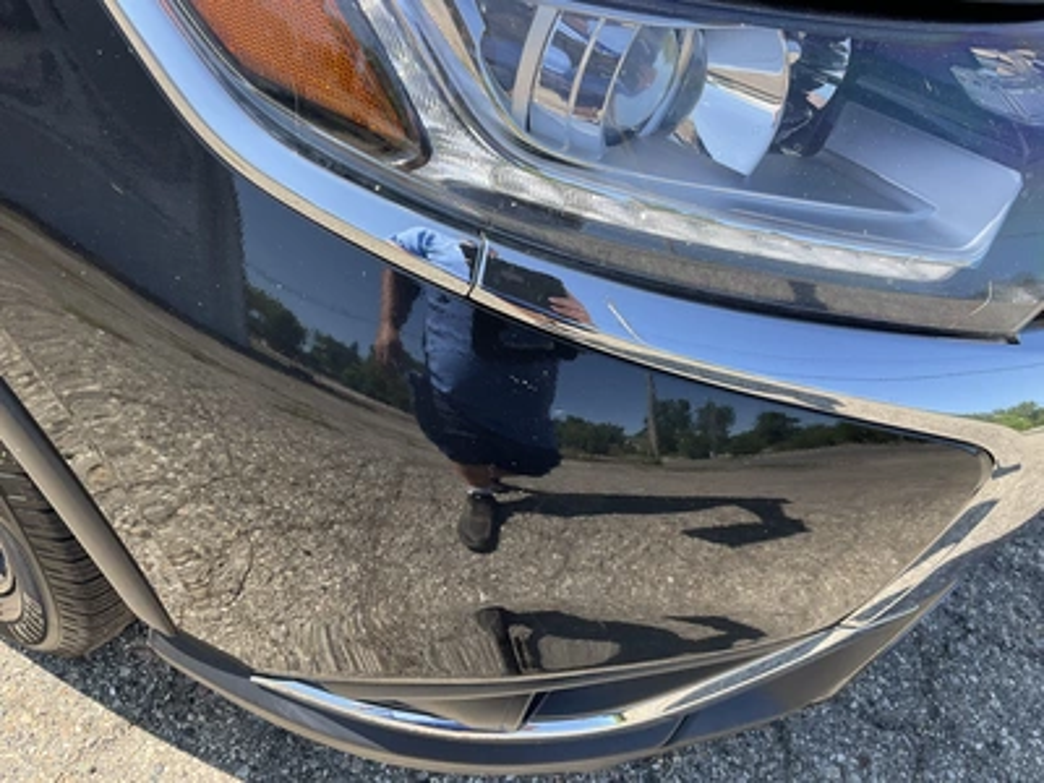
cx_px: 522
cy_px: 392
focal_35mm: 29
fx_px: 875
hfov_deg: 61.7
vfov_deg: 48.2
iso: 25
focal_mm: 3
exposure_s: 1/495
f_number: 1.8
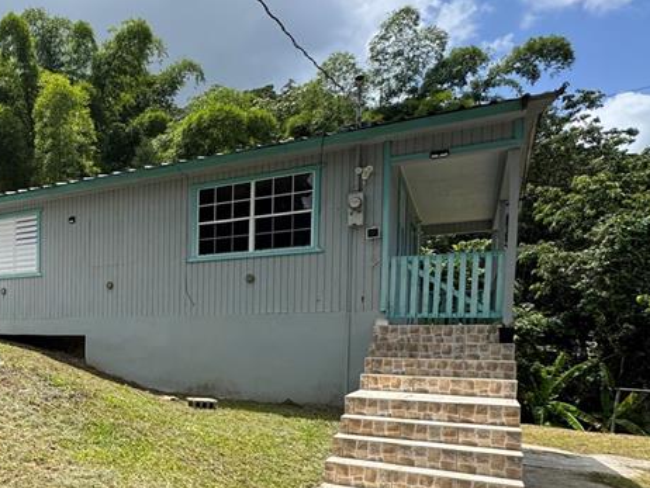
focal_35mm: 31
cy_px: 357
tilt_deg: -1.8
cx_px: 24
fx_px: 582
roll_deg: -1.1
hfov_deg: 49.4
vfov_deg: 44.2
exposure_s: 1/1299
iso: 50
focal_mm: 2.22
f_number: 2.2
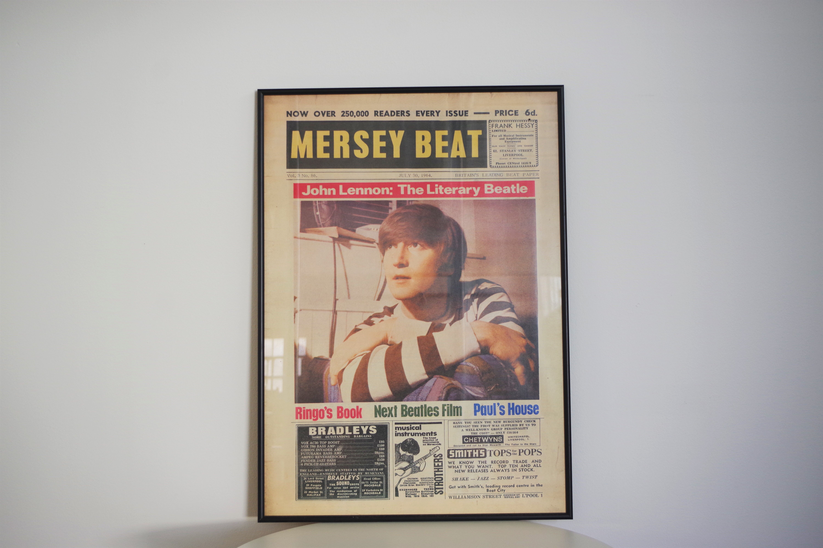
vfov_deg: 31.9
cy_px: 274
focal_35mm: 42
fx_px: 960
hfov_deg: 46.4
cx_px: 412
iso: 200
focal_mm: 28.13
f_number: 4
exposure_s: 1/60
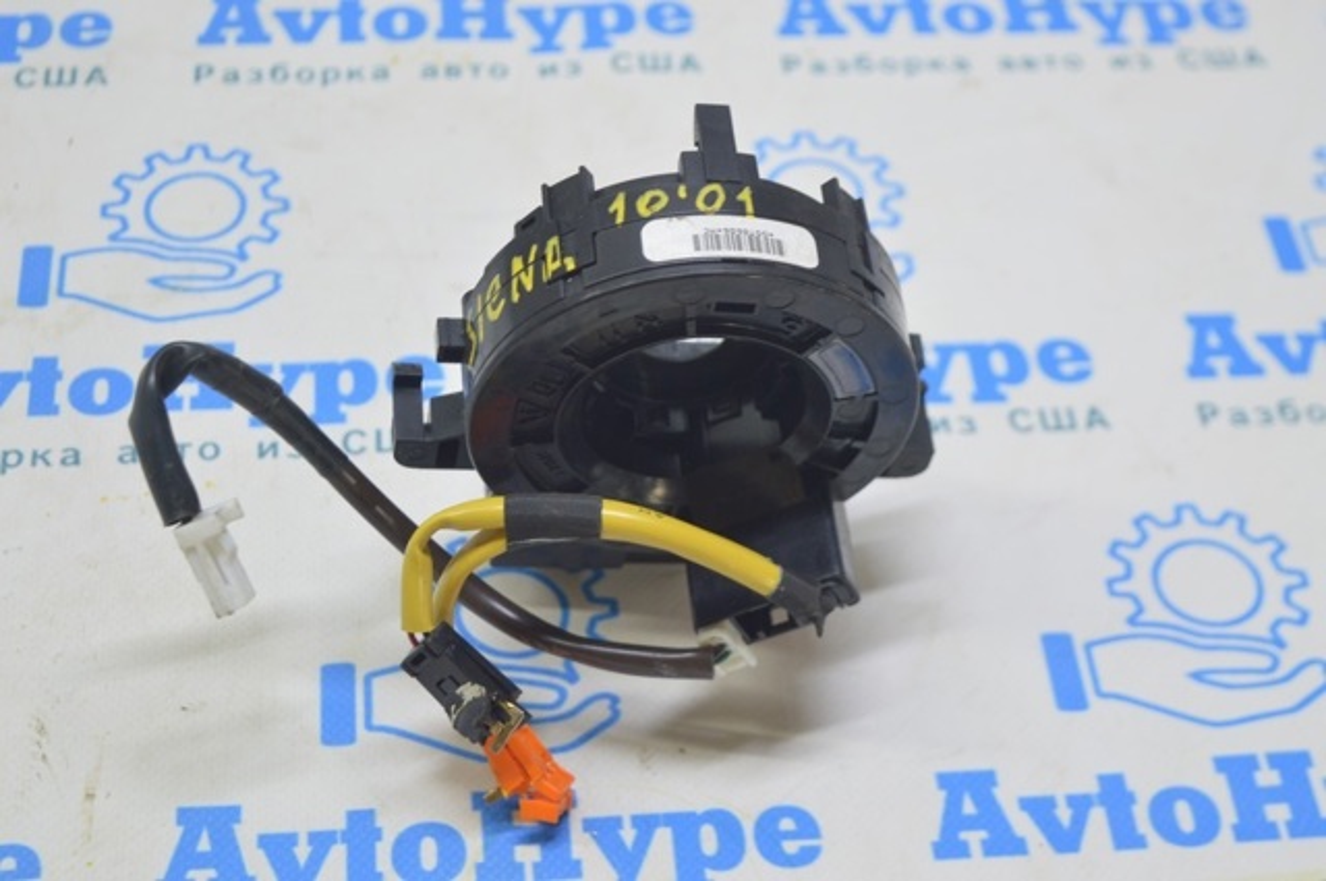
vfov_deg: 19.7
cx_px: 663
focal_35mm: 69
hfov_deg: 29.3
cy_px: 440
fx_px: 2538
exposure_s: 1/20
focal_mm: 46
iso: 400
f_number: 5.6
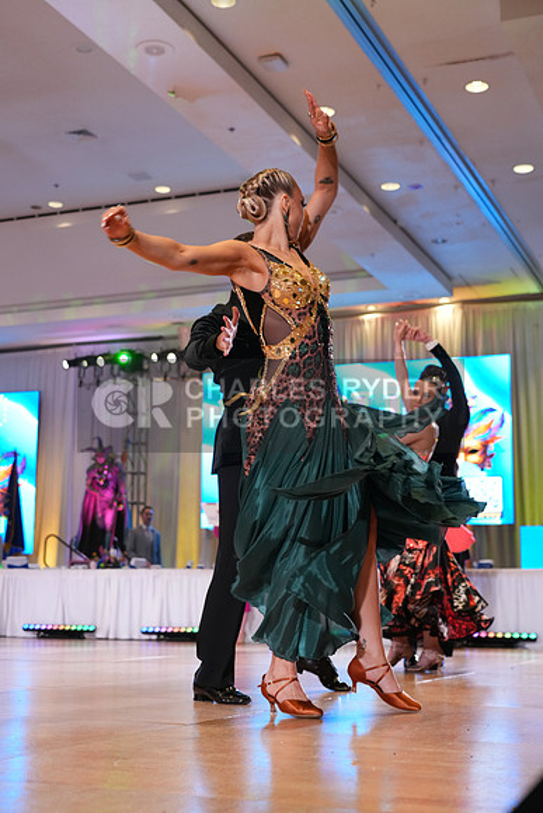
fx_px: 1108
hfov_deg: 27.5
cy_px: 406
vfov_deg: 40.3
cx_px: 272
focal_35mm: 49
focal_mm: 49
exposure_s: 1/320
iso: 2000
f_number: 4
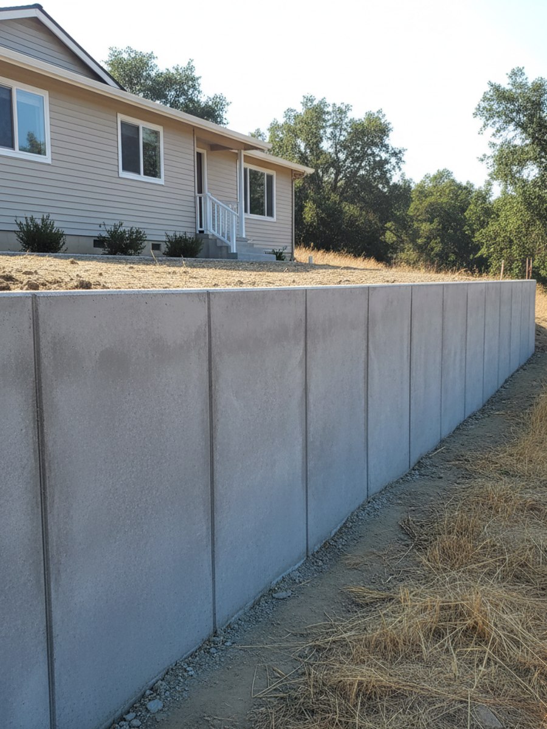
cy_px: 364
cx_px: 274
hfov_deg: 56.8
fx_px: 506
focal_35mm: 24
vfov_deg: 71.6
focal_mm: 6.8
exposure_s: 1/1432
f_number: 1.68
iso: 1352
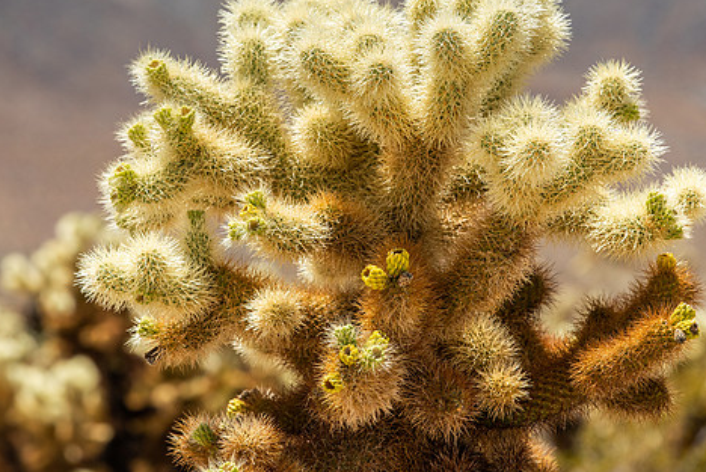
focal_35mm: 208
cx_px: 406
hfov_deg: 9.9
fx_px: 4083
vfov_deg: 6.6
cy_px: 247
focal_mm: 168
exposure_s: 1/4000
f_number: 8
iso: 1600
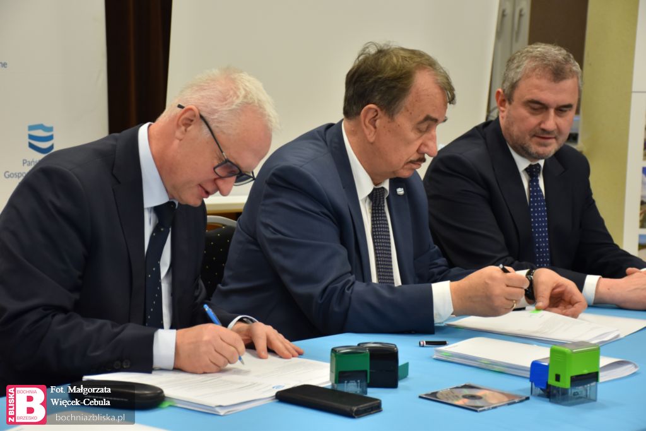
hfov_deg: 26.0
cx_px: 323
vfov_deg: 17.5
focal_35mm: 78
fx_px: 1400
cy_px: 216
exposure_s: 1/60
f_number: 4.8
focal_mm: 52
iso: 640
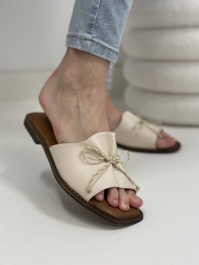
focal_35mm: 48
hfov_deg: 30.3
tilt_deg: -16.4
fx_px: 368
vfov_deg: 39.7
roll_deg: +4.4
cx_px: 100
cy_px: 132
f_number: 1.78
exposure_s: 1/100
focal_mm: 6.86
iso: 125
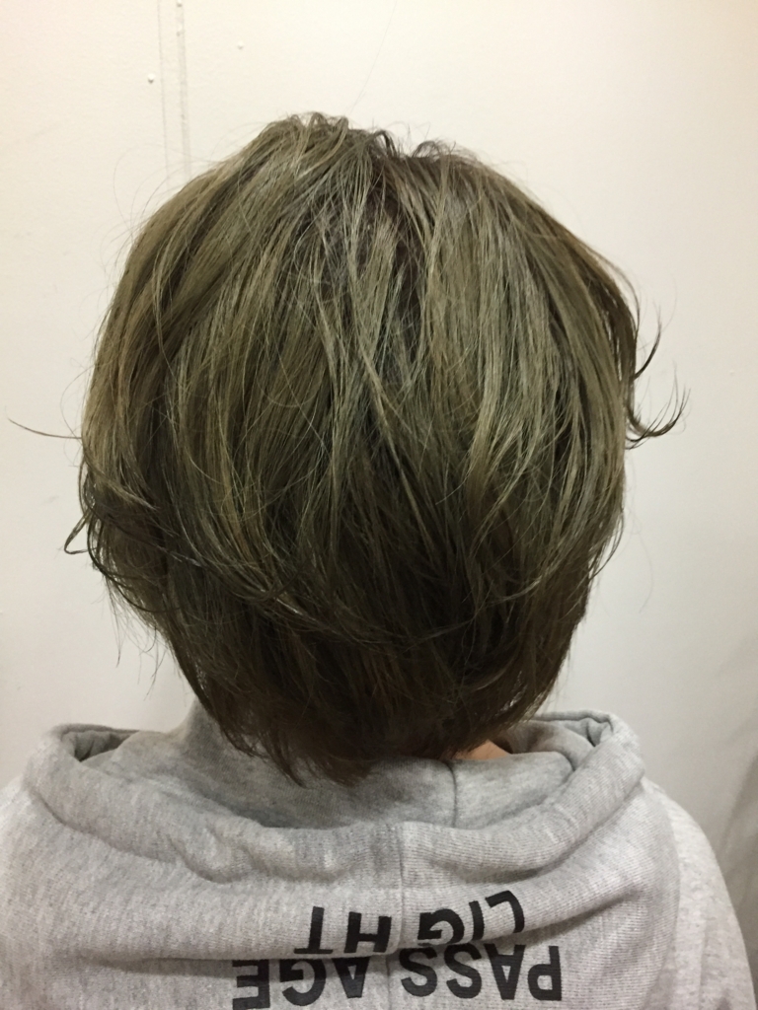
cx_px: 379
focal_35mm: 29
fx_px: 847
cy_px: 505
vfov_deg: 61.7
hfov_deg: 48.2
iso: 200
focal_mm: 4.15
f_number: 2.2
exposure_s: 1/30
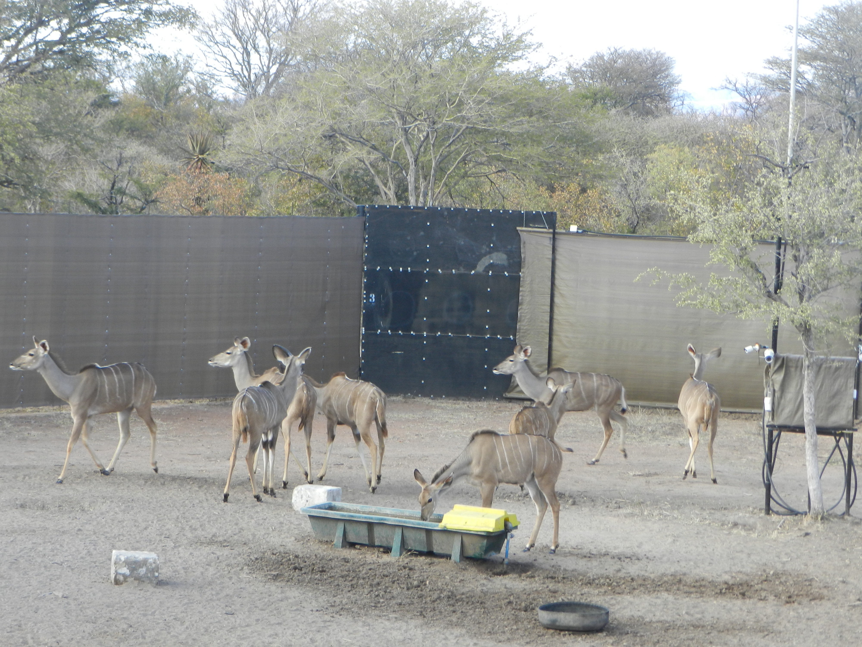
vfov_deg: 14.8
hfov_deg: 19.6
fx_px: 2490
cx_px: 431
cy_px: 324
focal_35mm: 100
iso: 160
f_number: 4.6
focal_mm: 17.7
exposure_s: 1/160
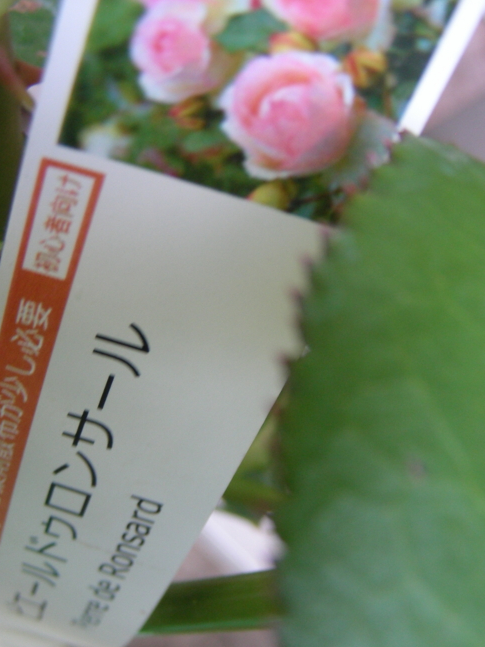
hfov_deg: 30.9
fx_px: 878
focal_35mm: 47
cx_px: 221
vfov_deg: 40.4
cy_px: 356
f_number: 3.5
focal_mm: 6.3
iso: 123
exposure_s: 1/30
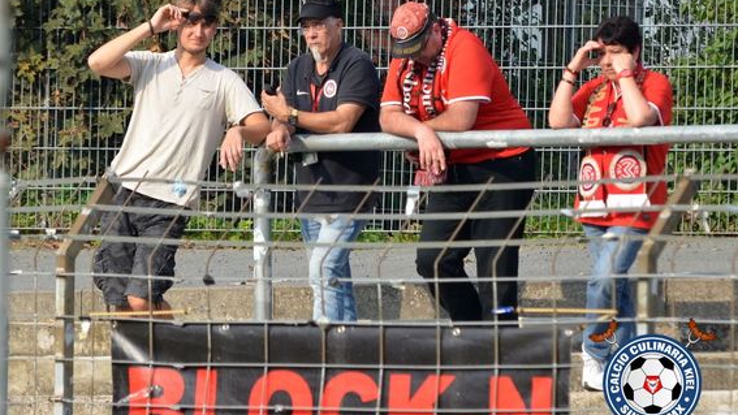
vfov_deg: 3.8
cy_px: 212
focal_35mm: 316
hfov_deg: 6.8
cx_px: 368
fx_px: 6184
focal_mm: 200
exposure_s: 1/1250
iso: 400
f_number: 5.6
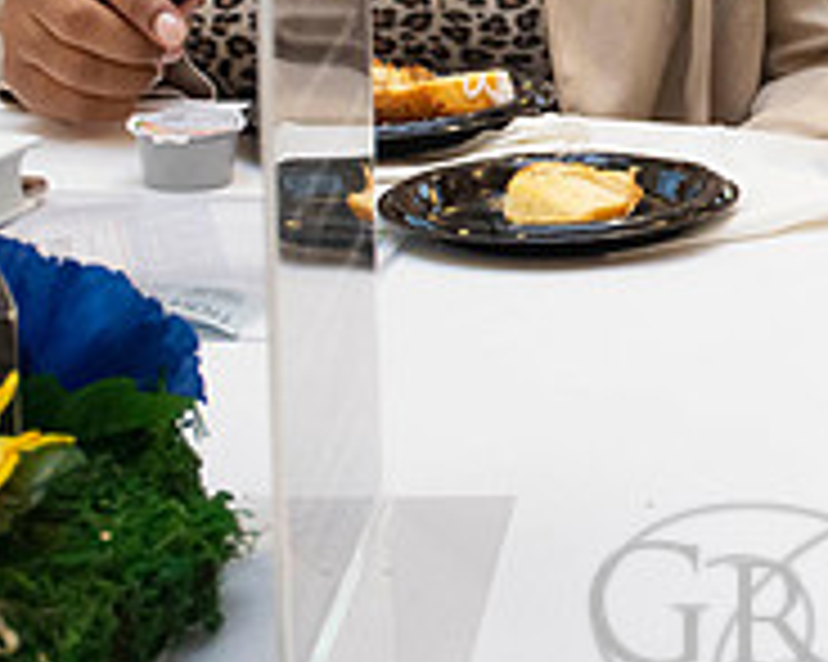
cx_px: 958
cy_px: -25
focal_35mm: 178
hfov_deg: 10.7
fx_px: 4360
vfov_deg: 8.6
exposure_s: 1/125
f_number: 5.6
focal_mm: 40
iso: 2000
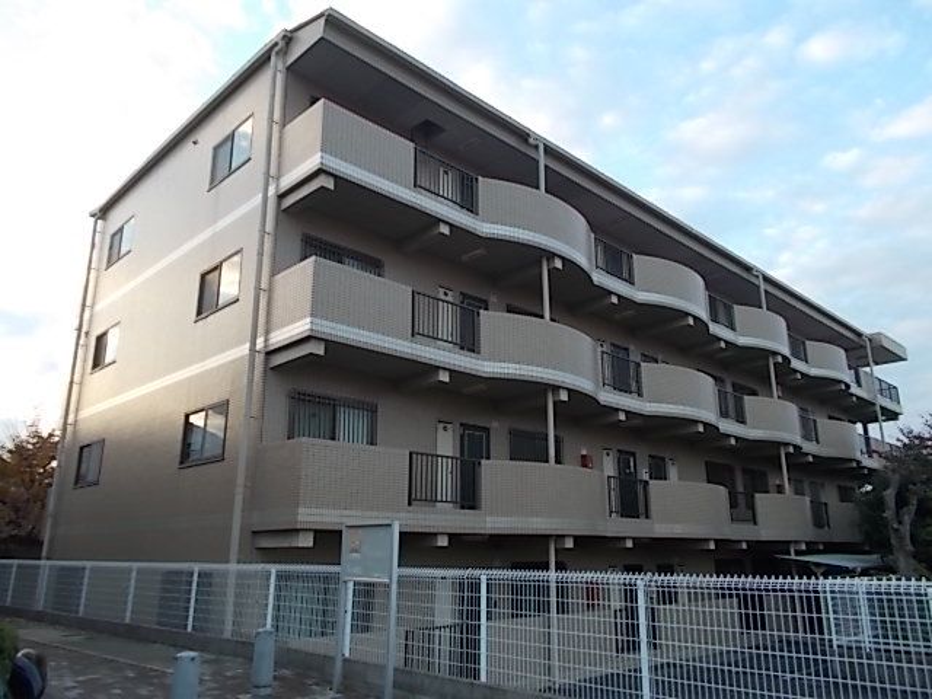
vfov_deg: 53.1
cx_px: 466
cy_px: 350
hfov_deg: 67.3
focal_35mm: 26
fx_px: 700
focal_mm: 4.6
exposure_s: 1/50
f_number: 3.2
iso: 80
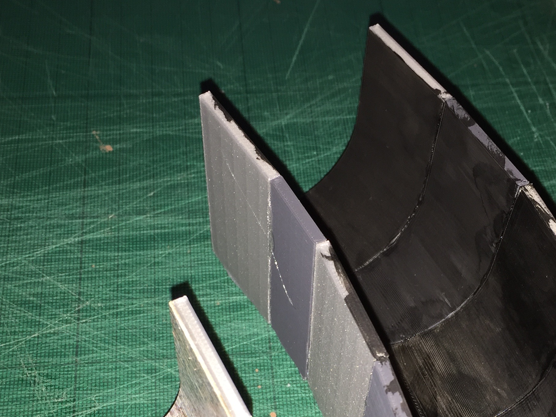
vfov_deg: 27.2
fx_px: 835
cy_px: 360
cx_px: 318
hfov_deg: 36.7
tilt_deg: -58.5
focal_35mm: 52
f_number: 2.2
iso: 40
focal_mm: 4.15
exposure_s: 1/33
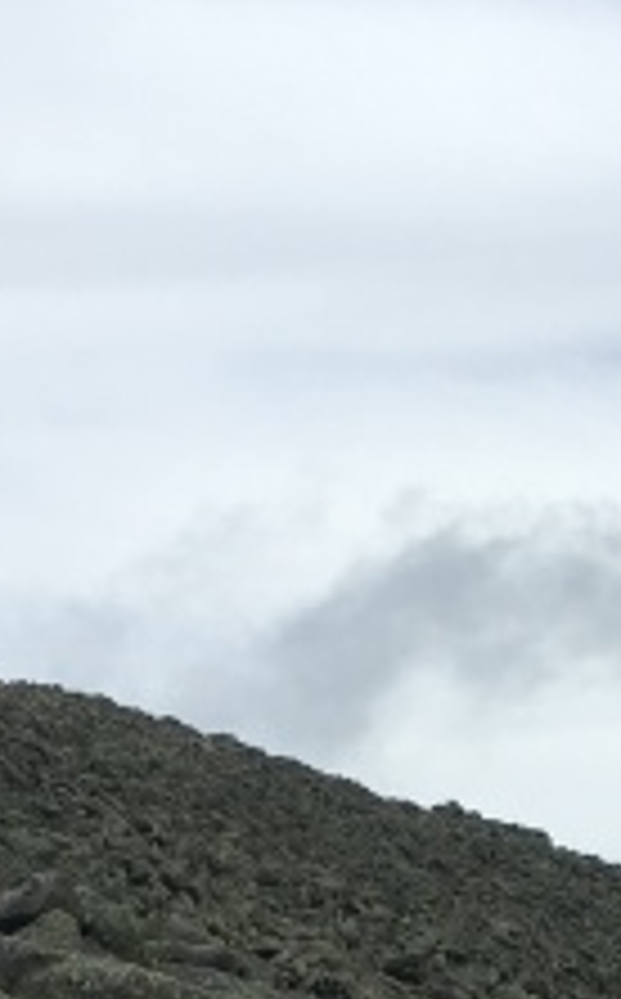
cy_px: 1130
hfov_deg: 11.7
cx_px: 508
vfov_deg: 18.0
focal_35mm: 111
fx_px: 3018
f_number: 2.2
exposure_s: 1/2404
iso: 25
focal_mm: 4.15
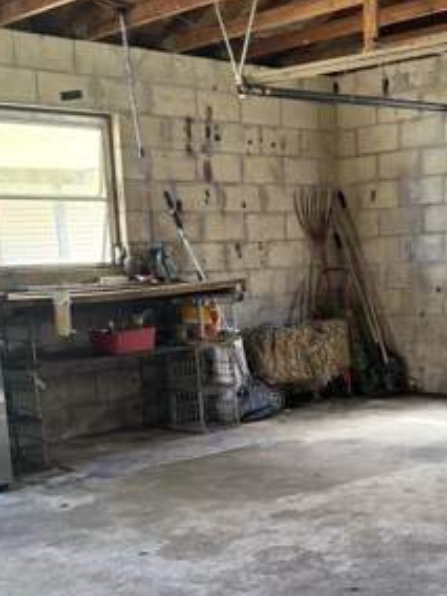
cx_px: 311
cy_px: 426
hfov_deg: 26.8
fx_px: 930
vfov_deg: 35.0
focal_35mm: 54
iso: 320
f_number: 1.78
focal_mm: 6.76
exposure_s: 1/60
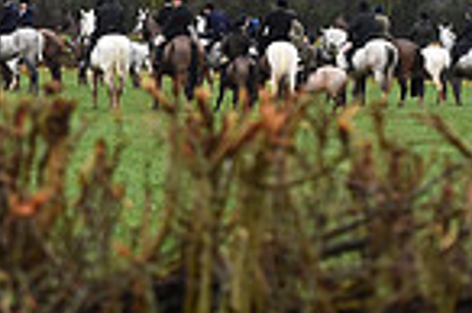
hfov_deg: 5.0
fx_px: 5291
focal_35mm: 404
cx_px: -372
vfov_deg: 3.4
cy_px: 29
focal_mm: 102
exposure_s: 1/1250
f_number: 4
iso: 2500
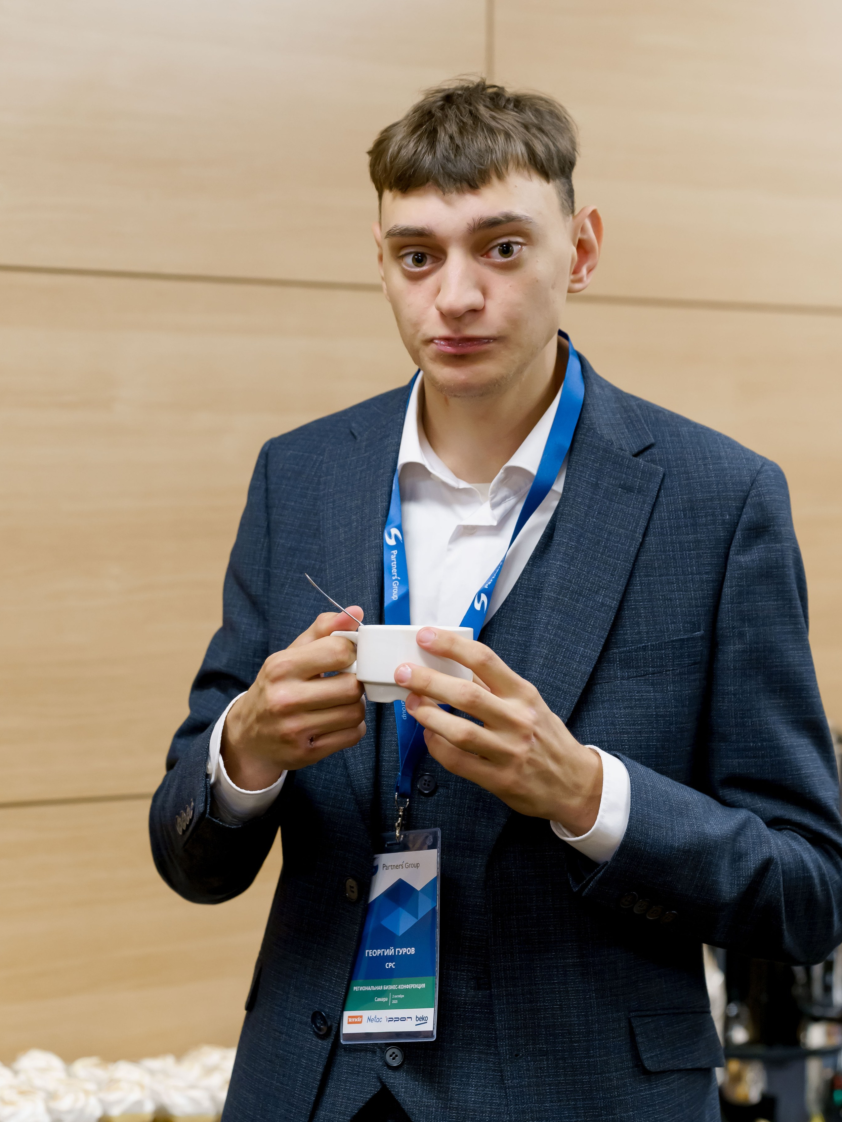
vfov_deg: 22.5
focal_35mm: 87
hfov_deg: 17.0
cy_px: 588
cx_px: 422
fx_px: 2822
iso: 2000
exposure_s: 1/125
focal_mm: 80
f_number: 4
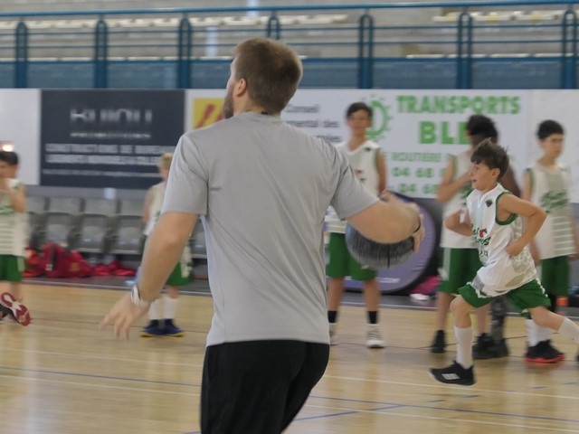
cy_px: 217
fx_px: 2609
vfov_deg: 9.5
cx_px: 290
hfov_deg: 12.7
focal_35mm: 156
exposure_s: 1/125
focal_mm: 26.4
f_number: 2.8
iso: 800
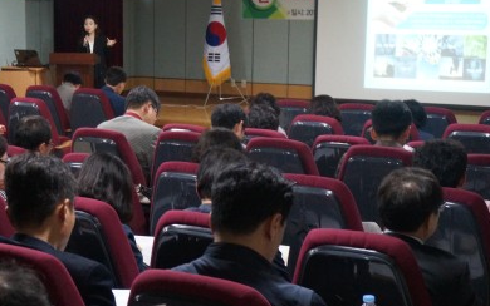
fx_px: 972
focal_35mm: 73
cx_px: 126
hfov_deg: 27.9
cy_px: 174
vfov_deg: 17.9
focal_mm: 31
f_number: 5
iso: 3200
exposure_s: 1/50
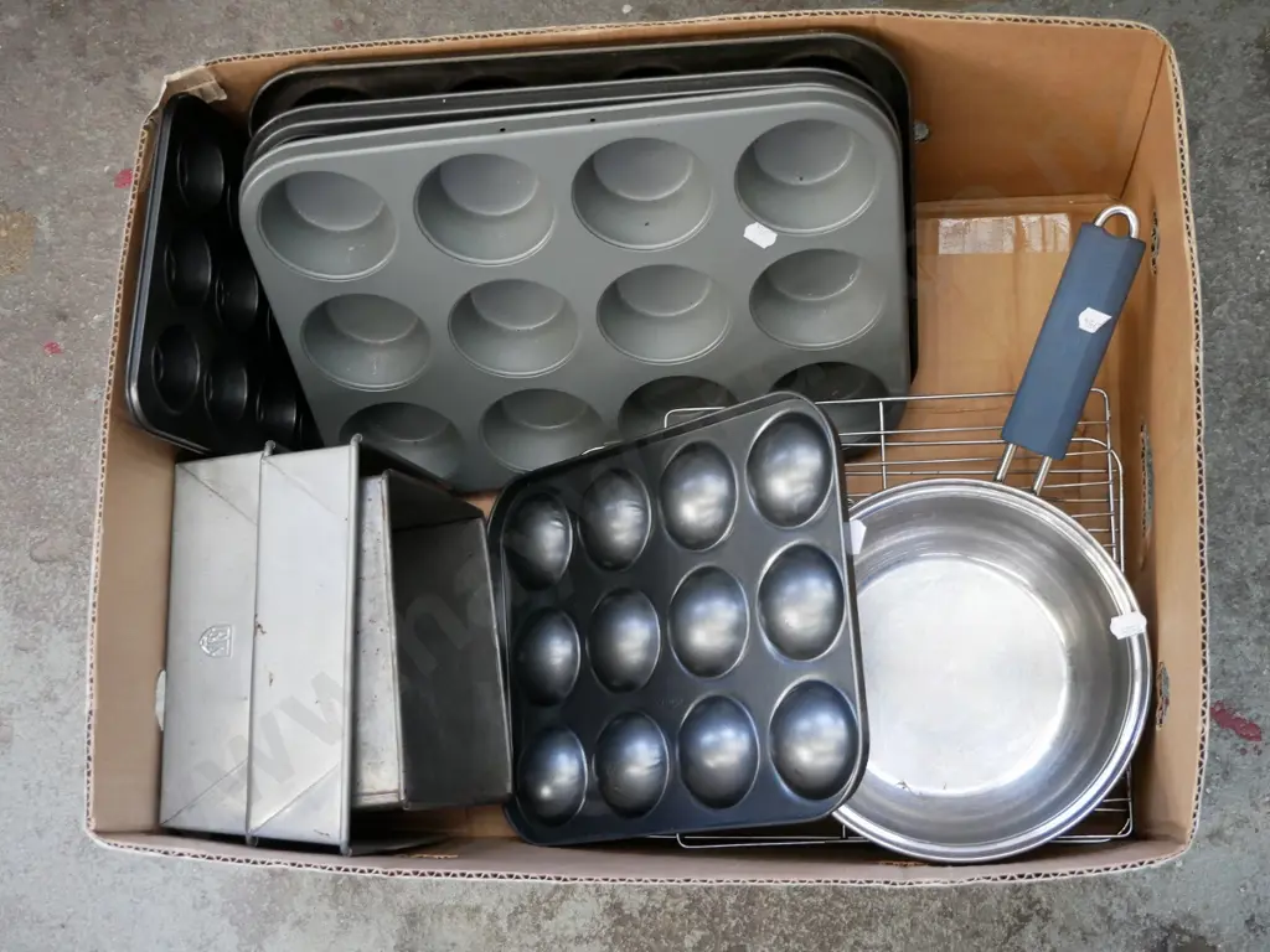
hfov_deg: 38.2
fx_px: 1834
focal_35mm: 50
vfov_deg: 29.1
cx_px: 635
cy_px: 476
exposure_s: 1/60
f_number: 4.5
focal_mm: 25
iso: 1250
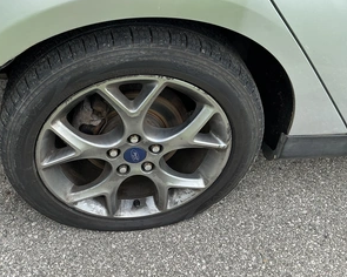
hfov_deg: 48.7
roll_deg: +1.8
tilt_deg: -40.6
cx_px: 134
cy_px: 147
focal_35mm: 37
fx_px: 380
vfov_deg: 40.1
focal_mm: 3
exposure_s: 1/335
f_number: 1.8
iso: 25
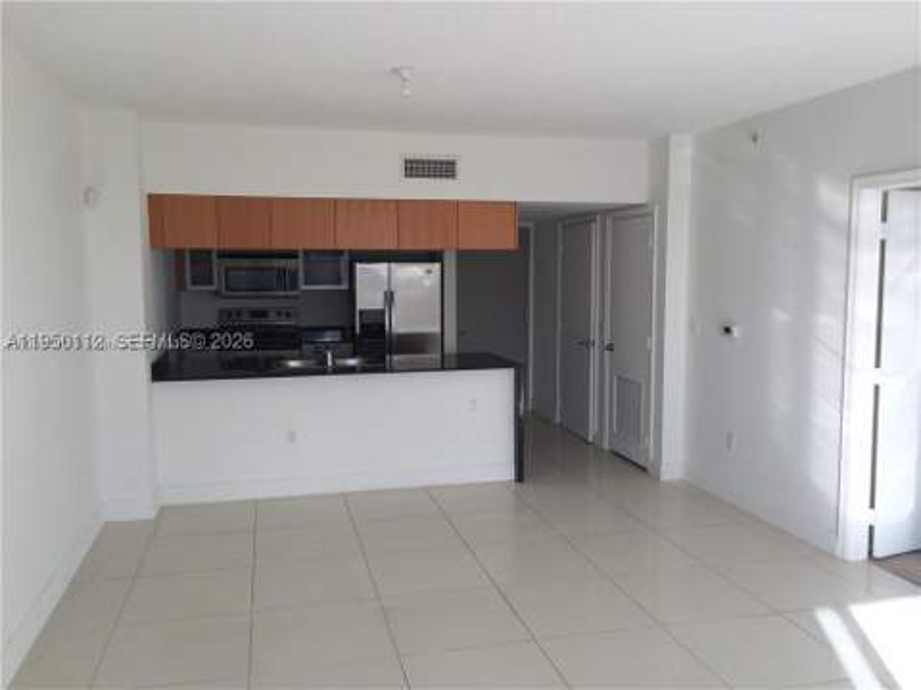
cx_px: 460
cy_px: 345
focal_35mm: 29
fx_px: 772
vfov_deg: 48.2
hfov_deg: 61.7
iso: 32
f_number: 2.2
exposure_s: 1/373
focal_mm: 4.15
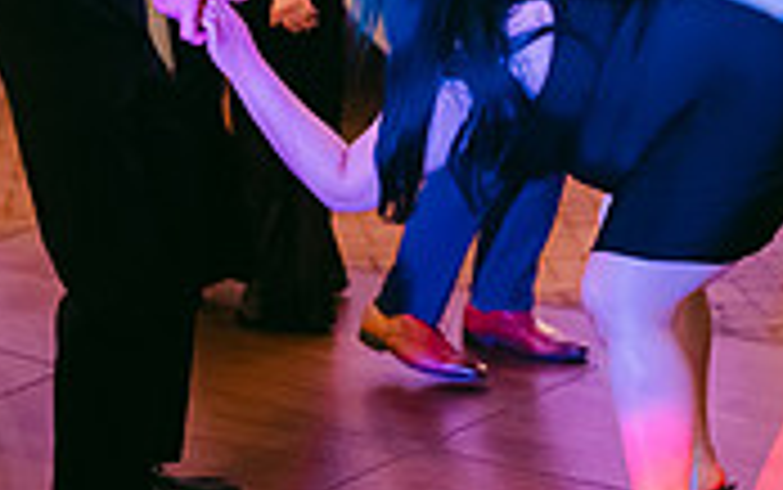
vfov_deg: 11.0
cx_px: 441
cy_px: 178
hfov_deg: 17.5
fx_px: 2541
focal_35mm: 119
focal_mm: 35
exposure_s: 1/125
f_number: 1.2
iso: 5000
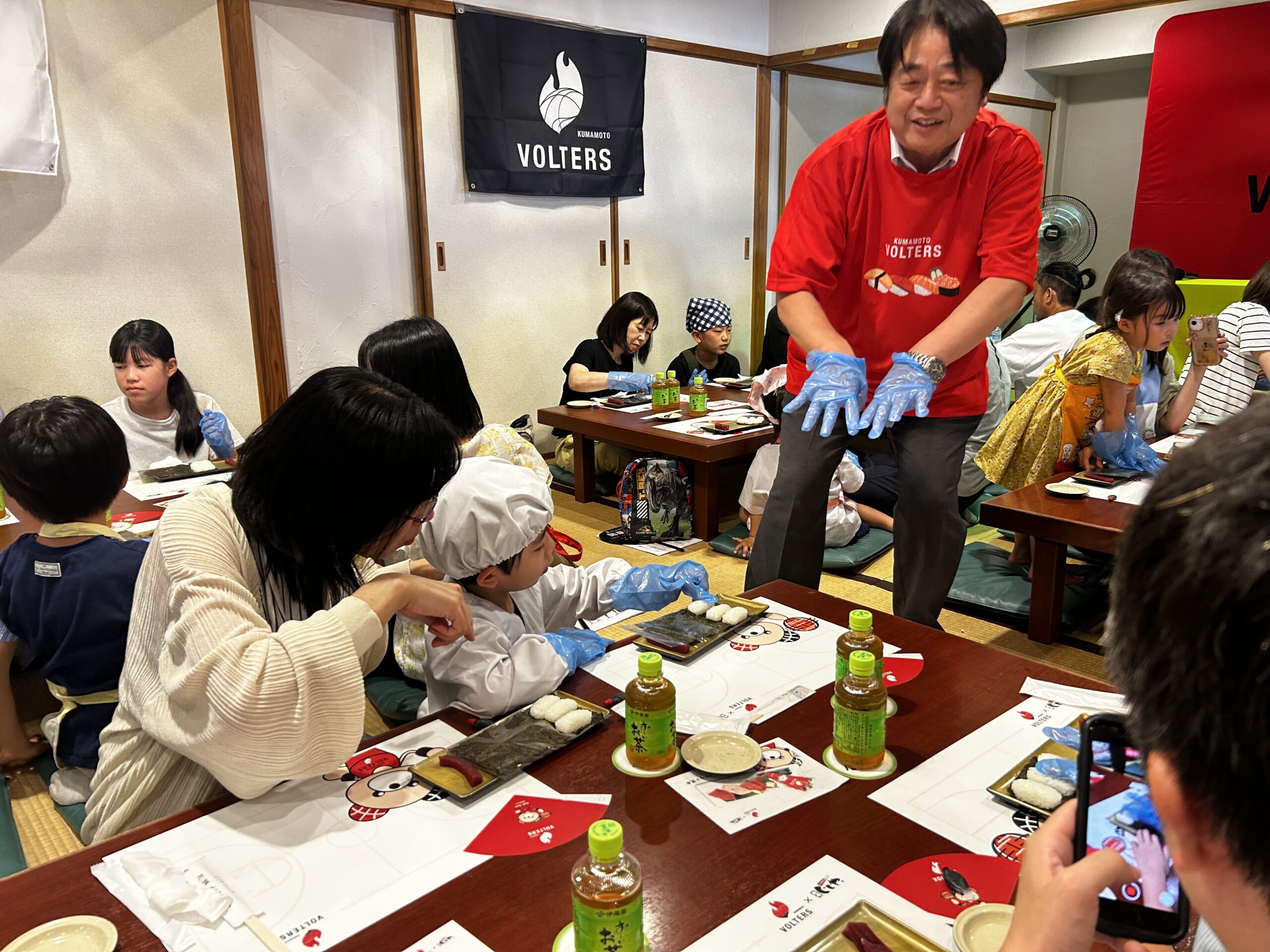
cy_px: 476
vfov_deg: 53.1
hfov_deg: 67.3
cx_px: 635
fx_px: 954
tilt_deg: -13.9
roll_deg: +0.6
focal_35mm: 26
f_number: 1.5
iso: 125
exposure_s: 1/60
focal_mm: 5.7
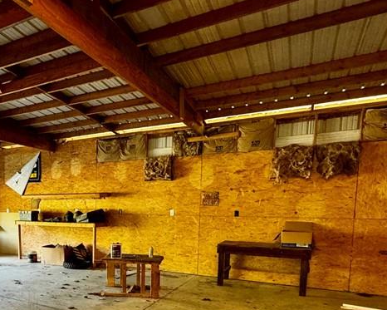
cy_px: 239
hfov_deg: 54.4
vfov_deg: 46.4
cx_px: 73
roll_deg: -0.1
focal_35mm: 30
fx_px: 344
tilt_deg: -6.7
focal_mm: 2.22
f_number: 2.2
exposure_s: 1/78
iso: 320
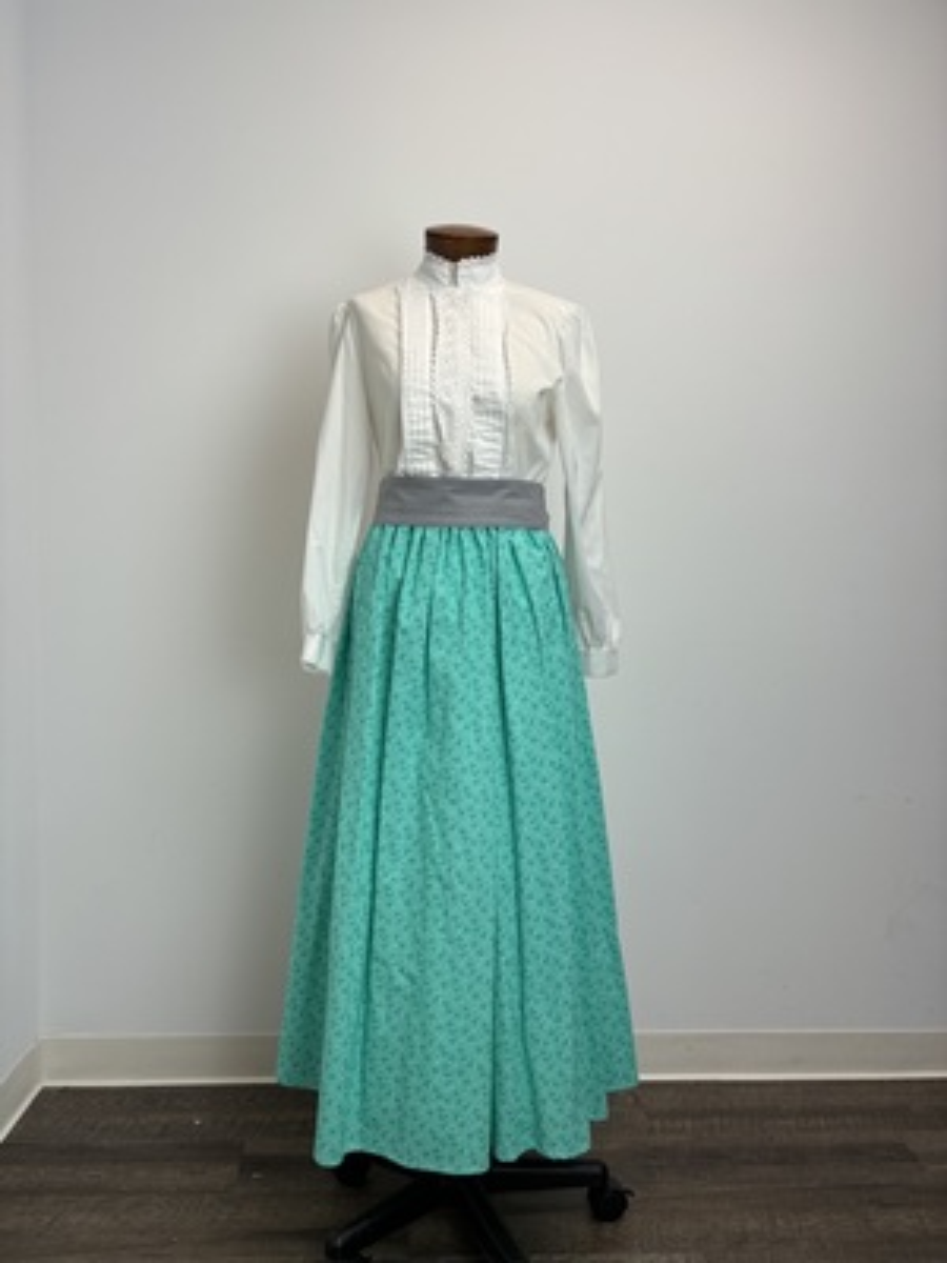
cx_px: 474
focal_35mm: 26
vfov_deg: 67.3
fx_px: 948
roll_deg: -0.2
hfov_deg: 53.1
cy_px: 632
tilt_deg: -4.5
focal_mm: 5.96
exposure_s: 1/278
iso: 50
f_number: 1.6
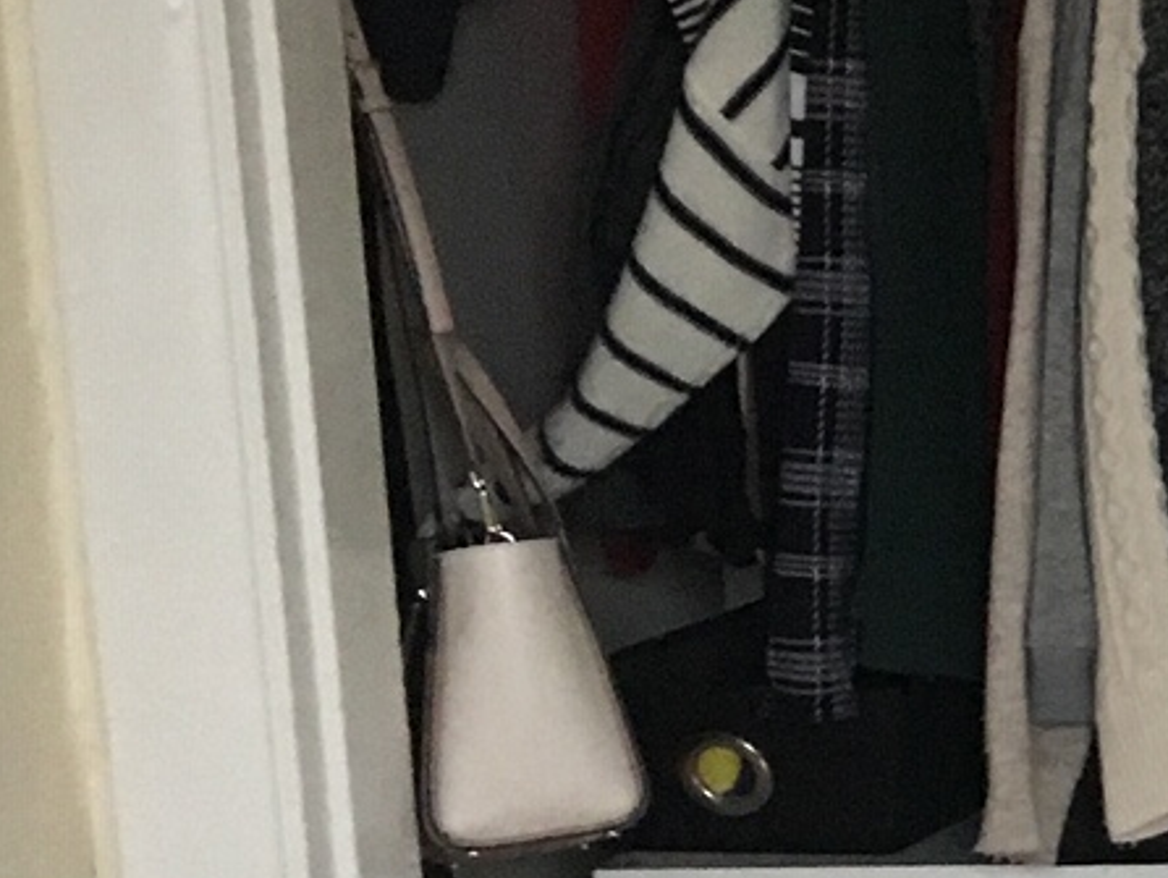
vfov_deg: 11.3
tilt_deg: -11.0
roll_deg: +0.2
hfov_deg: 13.0
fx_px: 4423
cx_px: 2360
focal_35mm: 131
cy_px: 708
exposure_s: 1/24
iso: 200
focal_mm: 4.15
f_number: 2.2
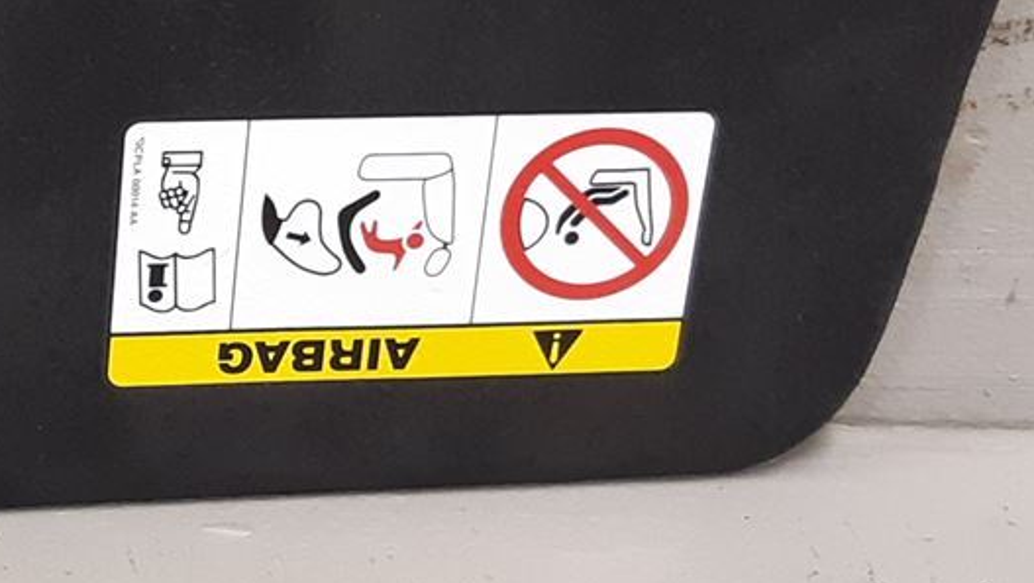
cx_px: -59
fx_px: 3017
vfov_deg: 11.0
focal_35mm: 110
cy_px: 90
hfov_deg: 18.8
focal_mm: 3.93
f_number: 1.7
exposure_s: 1/50
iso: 200
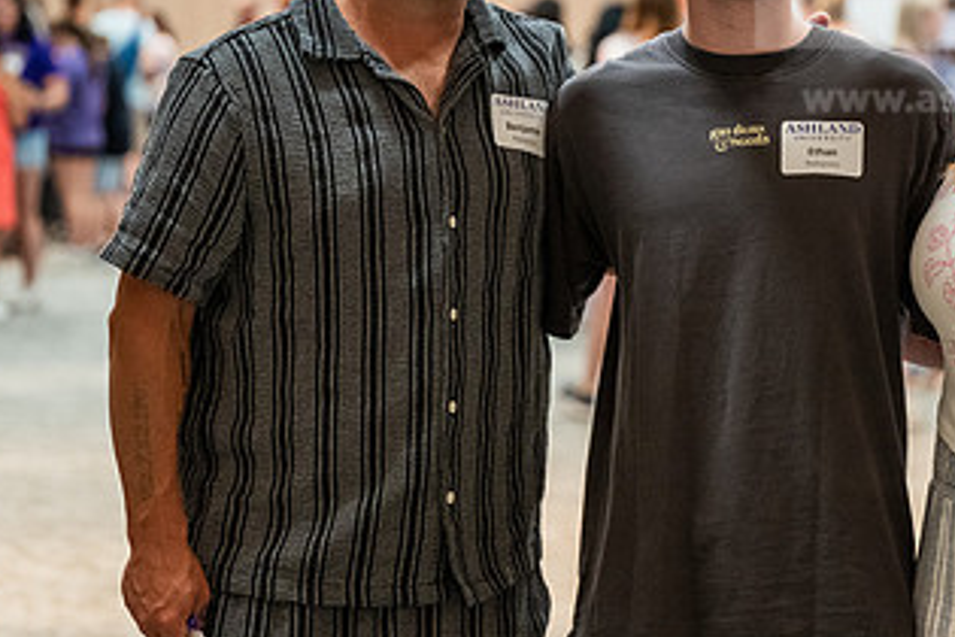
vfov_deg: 10.6
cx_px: 664
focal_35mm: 129
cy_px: 162
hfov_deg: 15.8
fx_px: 3422
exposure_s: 1/200
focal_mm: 70
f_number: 2.8
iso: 3200
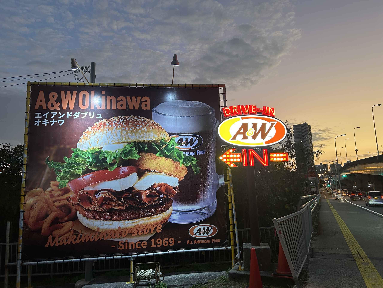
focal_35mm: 26
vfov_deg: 53.1
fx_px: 288
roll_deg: +2.1
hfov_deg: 67.3
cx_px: 192
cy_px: 144
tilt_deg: +9.2
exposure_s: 1/60
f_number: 1.5
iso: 125
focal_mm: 5.7
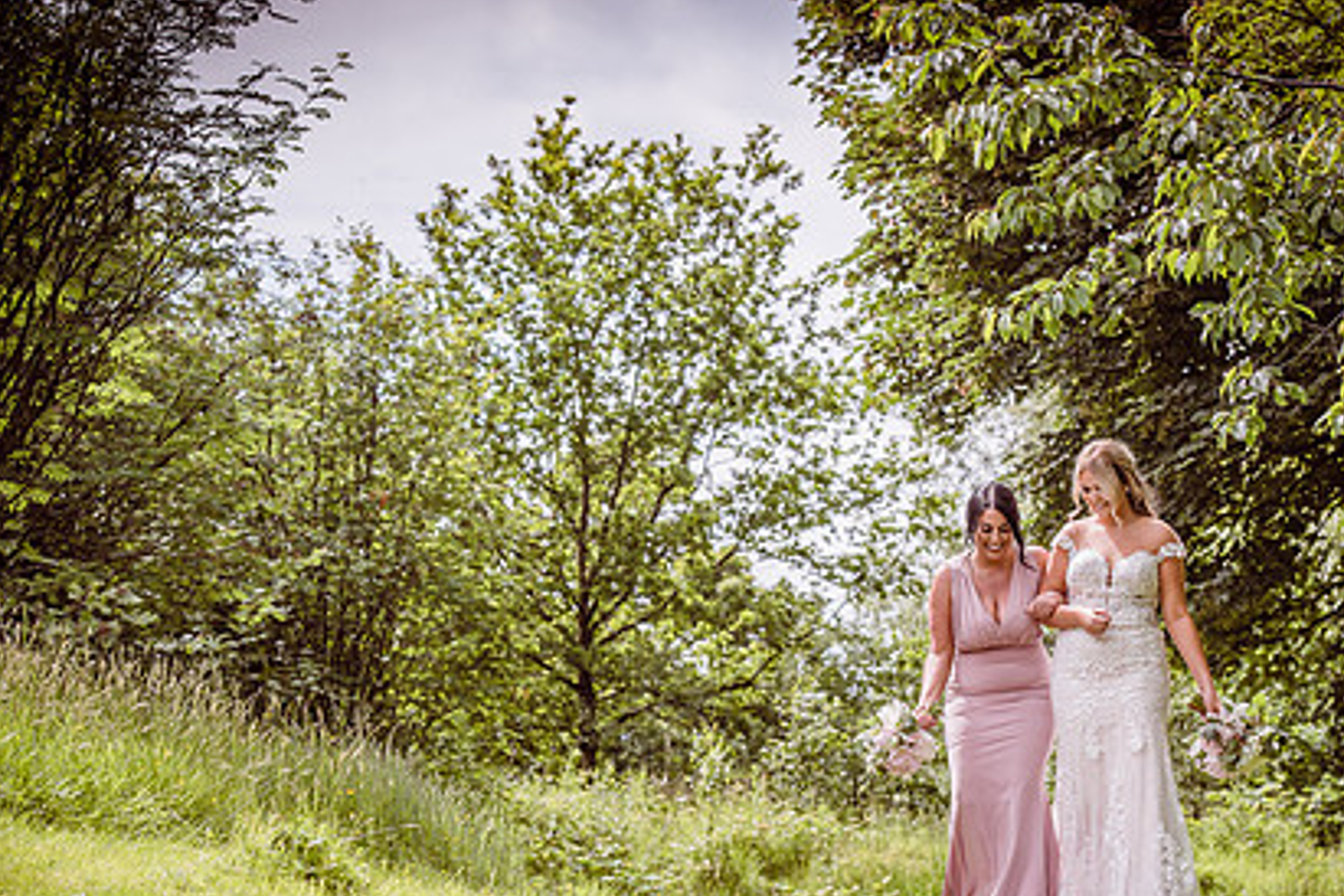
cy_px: 626
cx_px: 746
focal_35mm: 127
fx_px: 4741
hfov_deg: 16.1
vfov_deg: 10.8
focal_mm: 90
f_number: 4.5
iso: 250
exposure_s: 1/1250
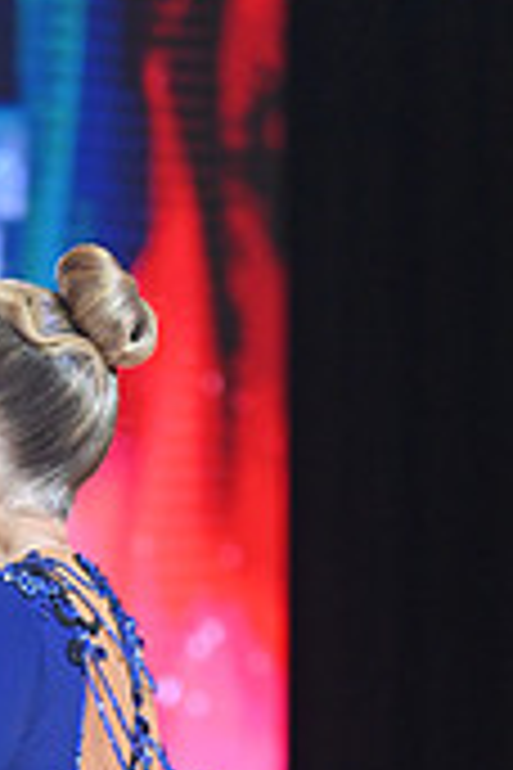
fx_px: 8870
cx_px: -200
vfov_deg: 4.9
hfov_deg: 3.3
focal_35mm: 415
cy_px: 1274
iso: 2000
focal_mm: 122
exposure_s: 1/320
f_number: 4
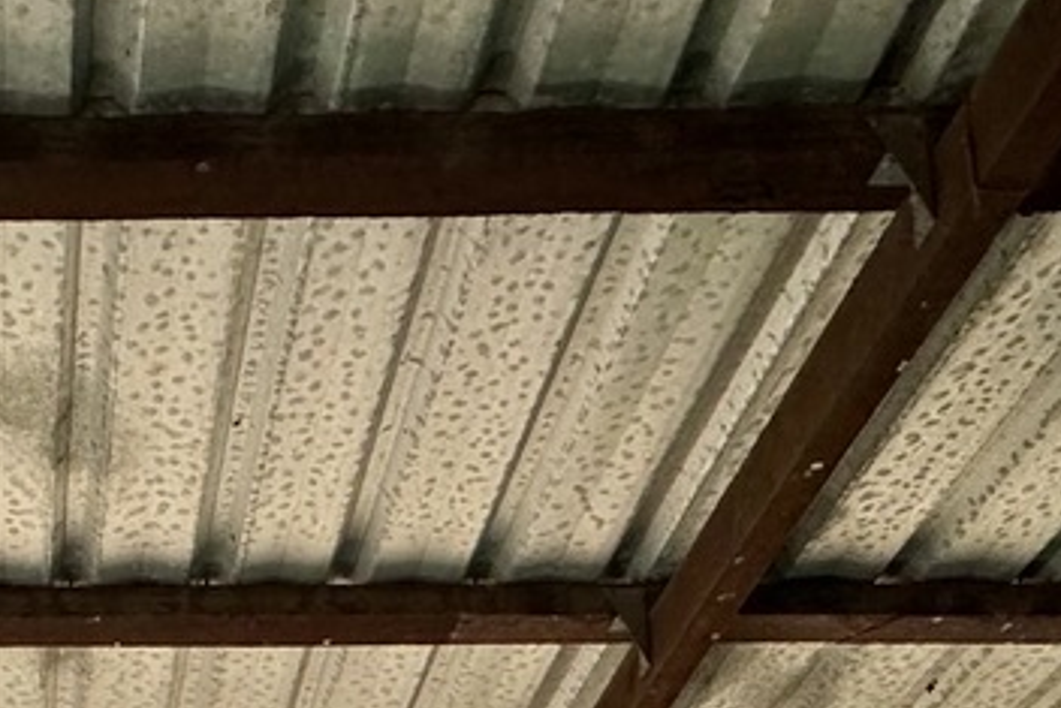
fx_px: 1828
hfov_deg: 29.8
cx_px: -42
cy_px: 1463
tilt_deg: -6.6
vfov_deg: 16.2
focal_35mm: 62
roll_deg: +0.8
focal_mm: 2.22
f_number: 2.2
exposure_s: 1/620
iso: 40
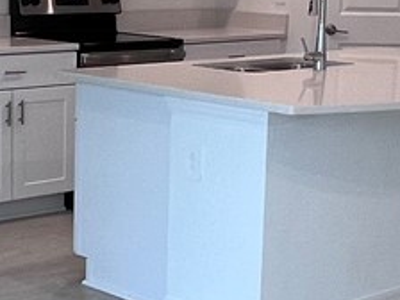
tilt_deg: -11.9
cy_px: 177
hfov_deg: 21.1
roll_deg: -1.3
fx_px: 1075
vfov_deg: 15.9
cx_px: 157
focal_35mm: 93
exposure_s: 1/120
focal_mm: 1.57
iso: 80
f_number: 1.8
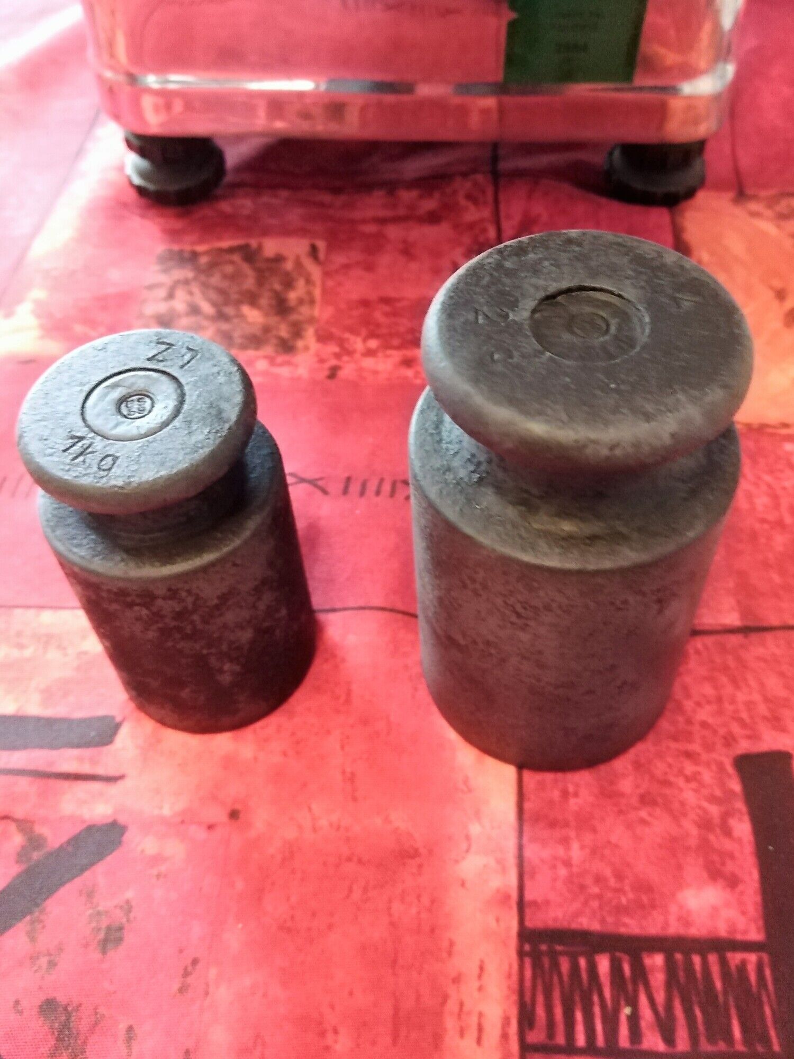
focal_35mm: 26
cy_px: 530
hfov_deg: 53.1
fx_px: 795
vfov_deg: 67.3
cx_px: 397
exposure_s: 1/17.1
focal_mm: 3.6
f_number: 1.8
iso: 1320
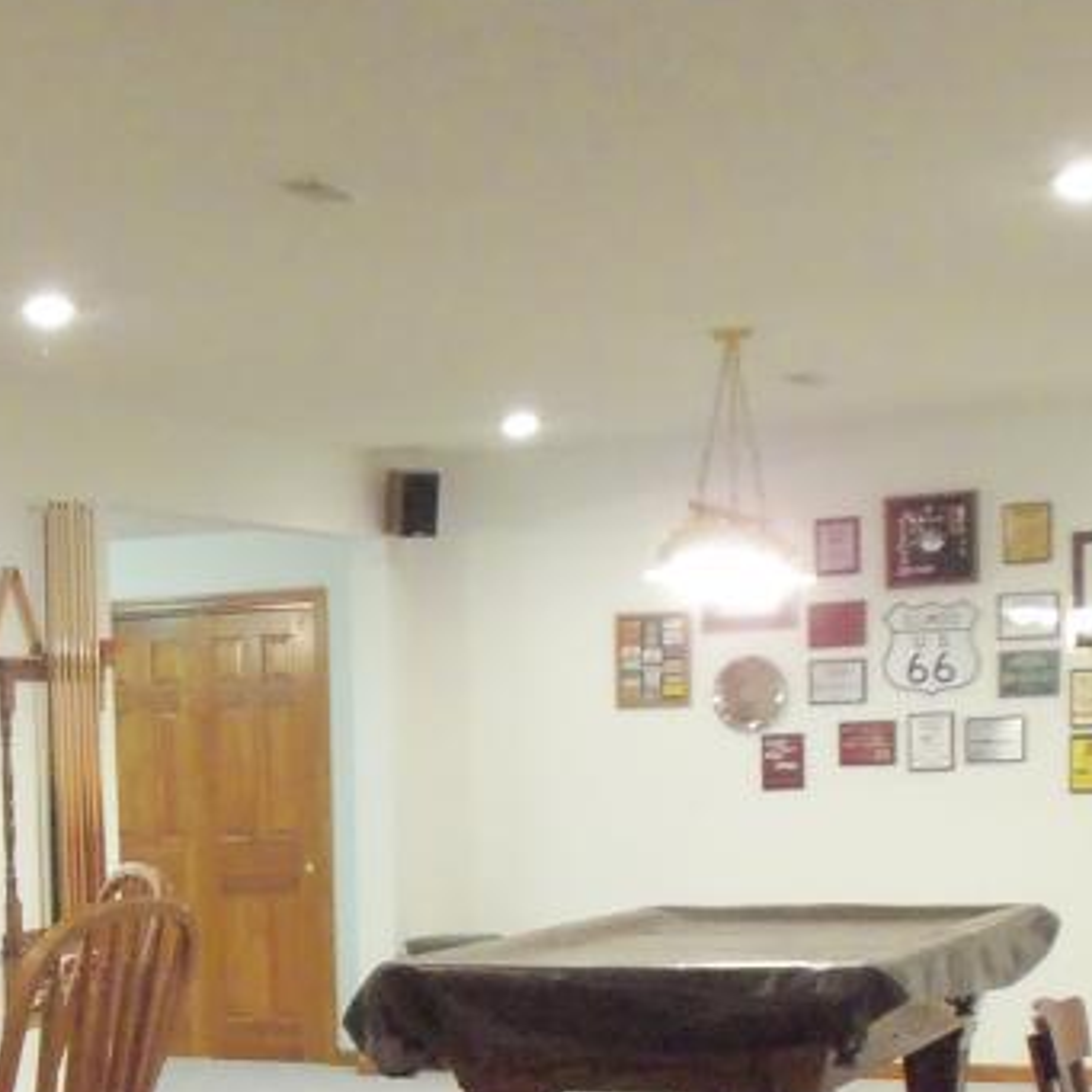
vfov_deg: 21.7
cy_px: 1082
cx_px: 74
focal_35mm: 77
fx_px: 2748
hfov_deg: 21.9
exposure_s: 1/20
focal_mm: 5.2
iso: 400
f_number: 3.4
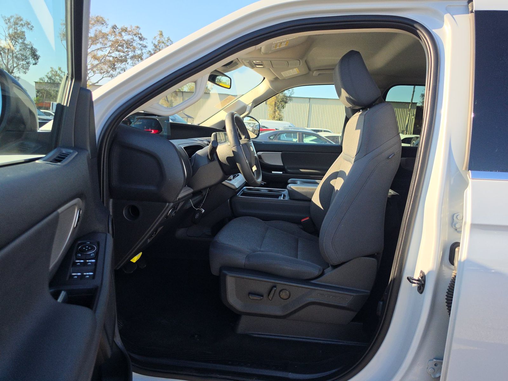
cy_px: 190
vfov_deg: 58.9
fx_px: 338
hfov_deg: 73.9
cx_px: 254
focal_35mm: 23
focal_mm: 6.5
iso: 63
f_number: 1.4
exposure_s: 1/2551
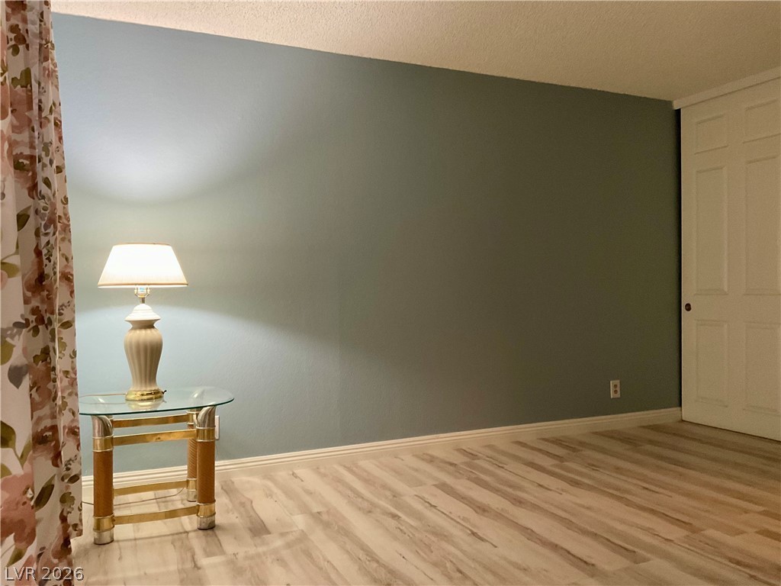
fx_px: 654
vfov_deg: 48.2
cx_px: 390
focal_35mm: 29
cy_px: 293
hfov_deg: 61.7
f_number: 1.8
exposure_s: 1/60
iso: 250
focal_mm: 3
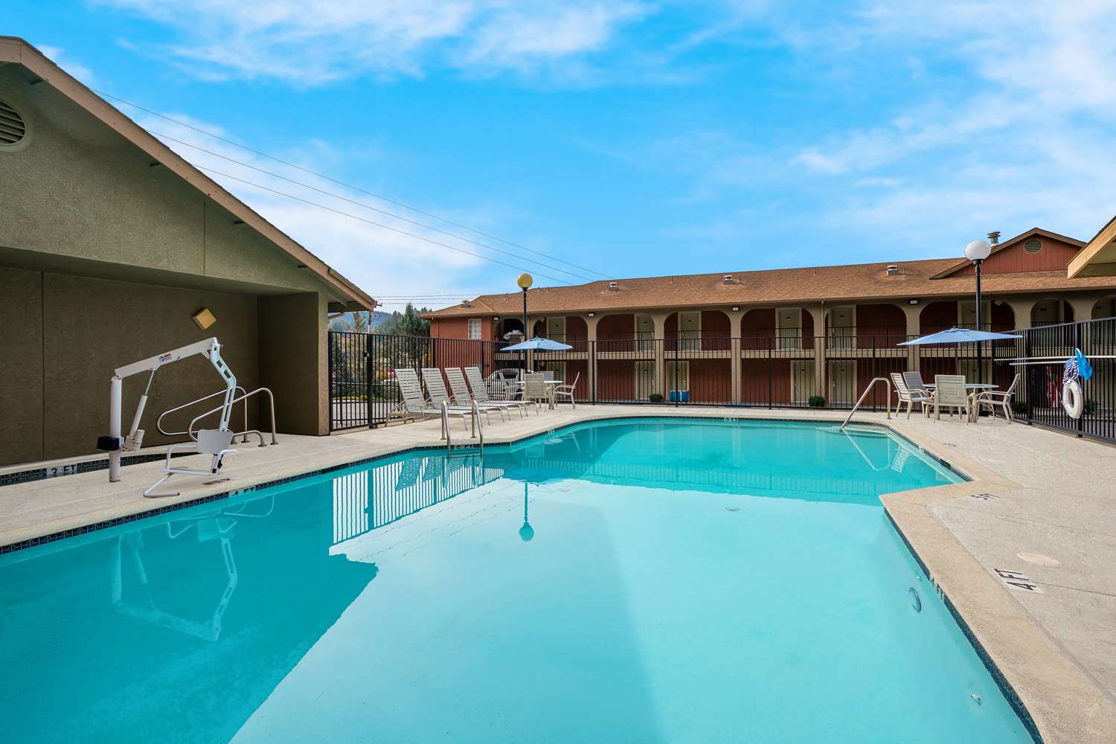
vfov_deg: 70.4
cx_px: 558
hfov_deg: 93.3
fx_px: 527
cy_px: 372
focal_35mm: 17
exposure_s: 1/160
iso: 200
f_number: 8
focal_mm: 17
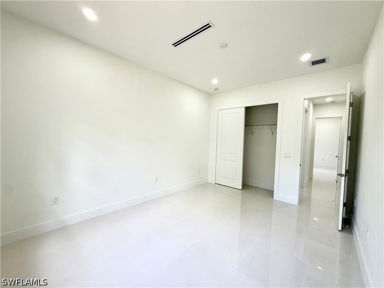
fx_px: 155
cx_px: 192
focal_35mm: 14
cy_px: 144
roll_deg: -1.9
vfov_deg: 85.7
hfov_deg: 102.1
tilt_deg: -2.3
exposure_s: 1/121
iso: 100
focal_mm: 2.22
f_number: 2.2
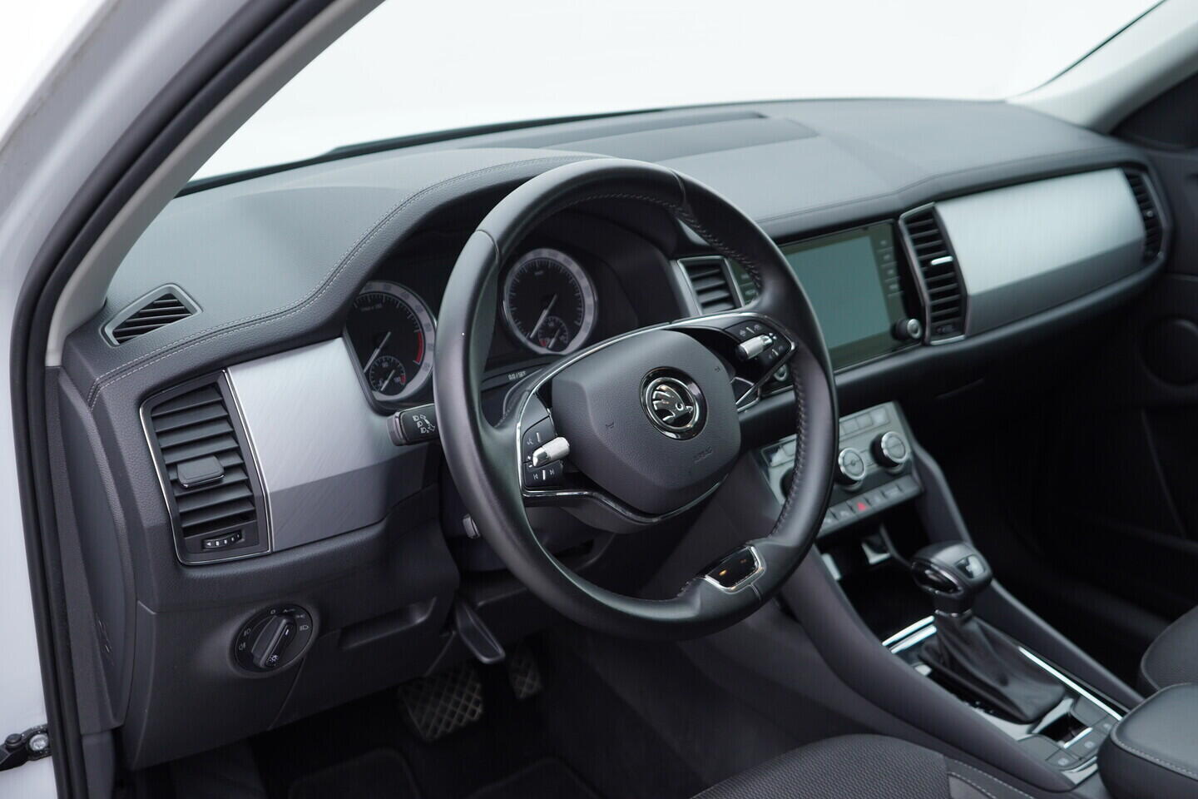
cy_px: 400
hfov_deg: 53.1
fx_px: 1198
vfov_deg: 36.9
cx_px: 599
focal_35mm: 36
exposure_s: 1/50
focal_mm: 24
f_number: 3.2
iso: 125
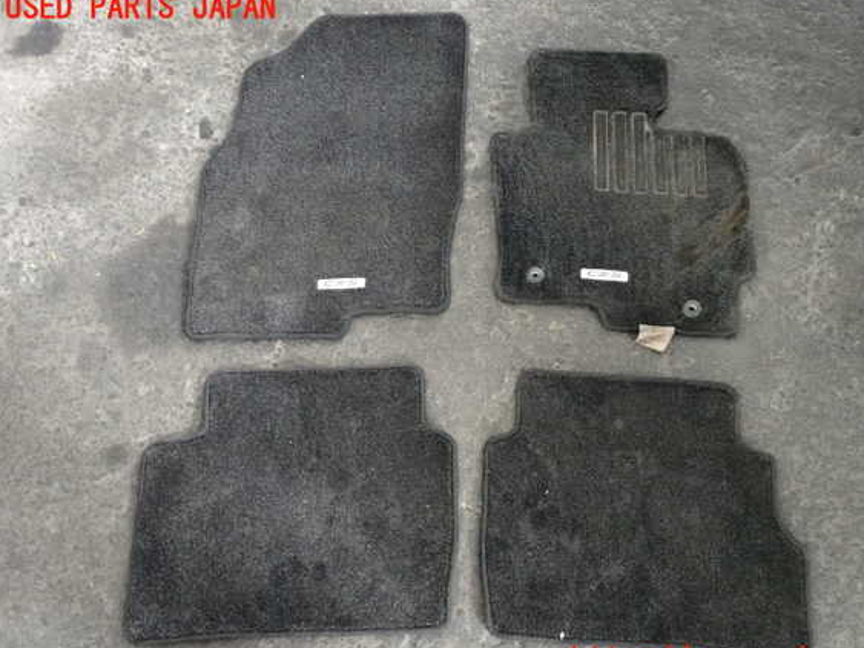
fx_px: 799
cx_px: 457
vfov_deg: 44.1
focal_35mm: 32
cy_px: 335
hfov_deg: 56.8
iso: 4000
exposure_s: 1/125
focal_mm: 5.4
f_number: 2.3
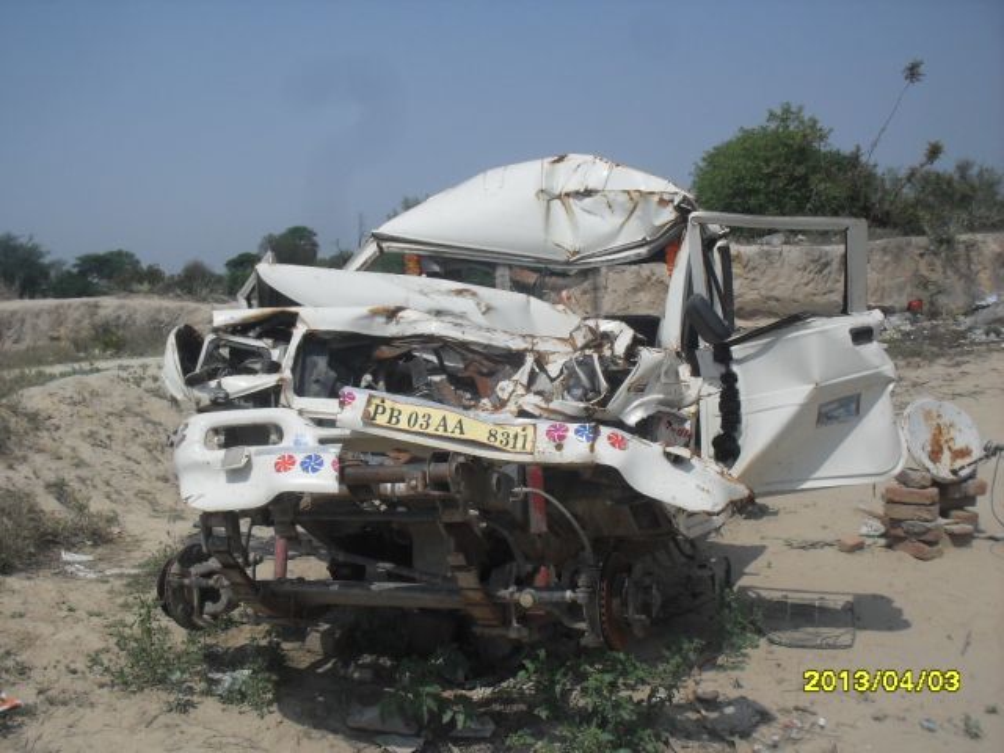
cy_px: 376
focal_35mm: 38
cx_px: 502
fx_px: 1102
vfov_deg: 37.7
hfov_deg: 49.0
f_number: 8.3
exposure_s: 1/350
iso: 80
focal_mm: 6.3
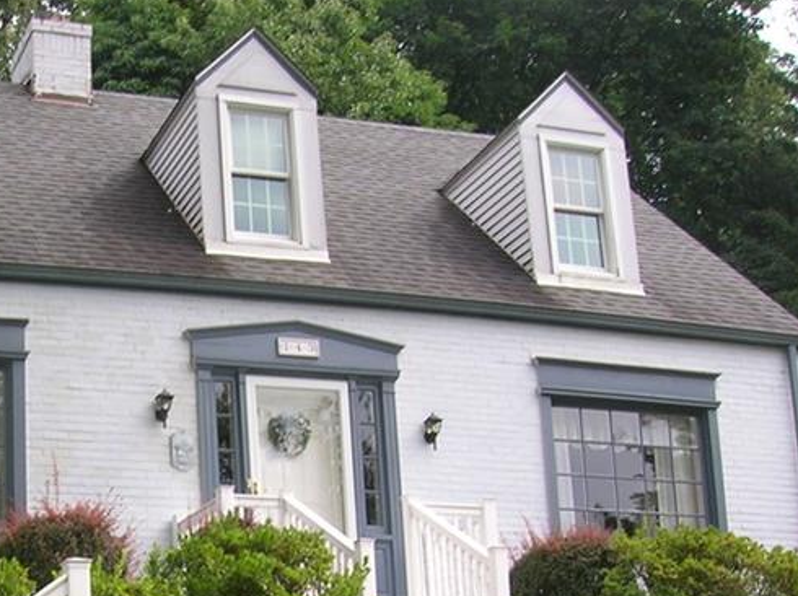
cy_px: 613
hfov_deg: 26.5
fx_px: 1634
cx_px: 83
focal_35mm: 71
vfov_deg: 20.0
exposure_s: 1/82
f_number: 4.9
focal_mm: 5.7
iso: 50
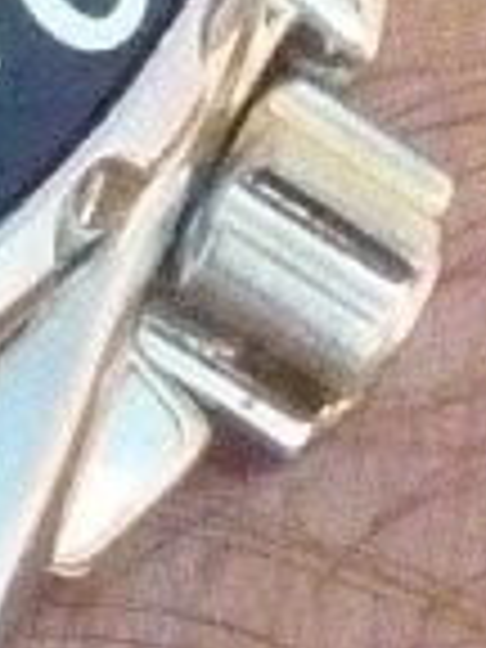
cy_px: -238
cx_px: -666
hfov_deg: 5.3
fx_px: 5073
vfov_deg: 7.2
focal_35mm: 271
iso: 1600
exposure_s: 1/1300
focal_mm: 4.4
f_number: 6.3
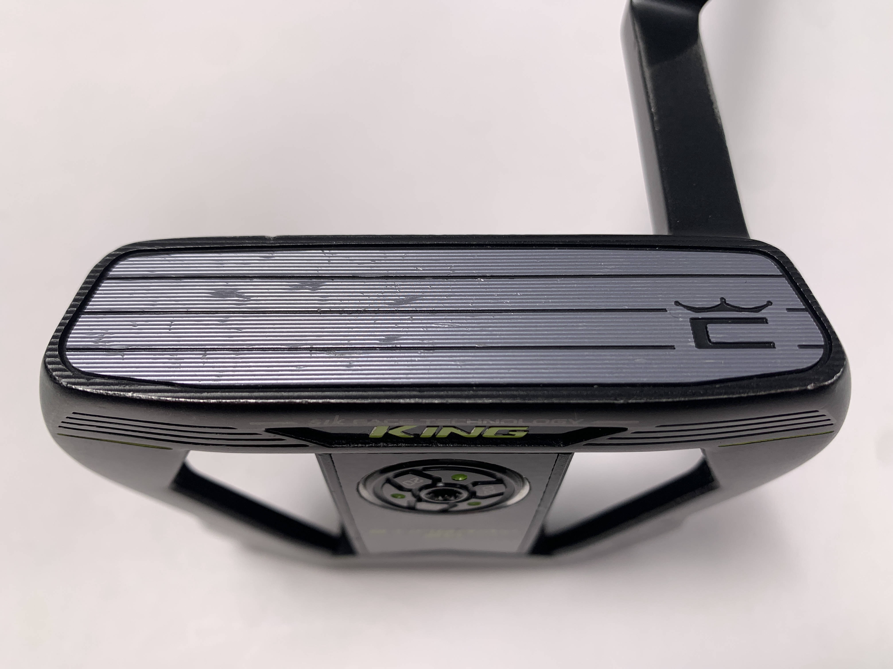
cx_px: 446
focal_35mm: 26
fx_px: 671
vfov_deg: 53.1
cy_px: 334
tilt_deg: -66.1
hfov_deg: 67.3
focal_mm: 4.25
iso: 25
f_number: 1.8
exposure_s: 1/268
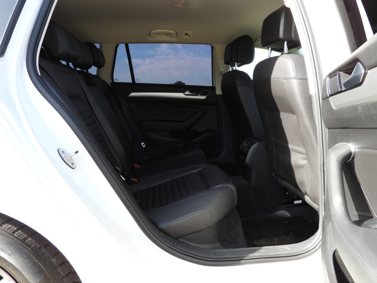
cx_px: 188
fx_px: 261
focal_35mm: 24
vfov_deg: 56.8
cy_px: 142
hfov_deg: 71.6
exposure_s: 1/160
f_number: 2.8
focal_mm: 4.3
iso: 100
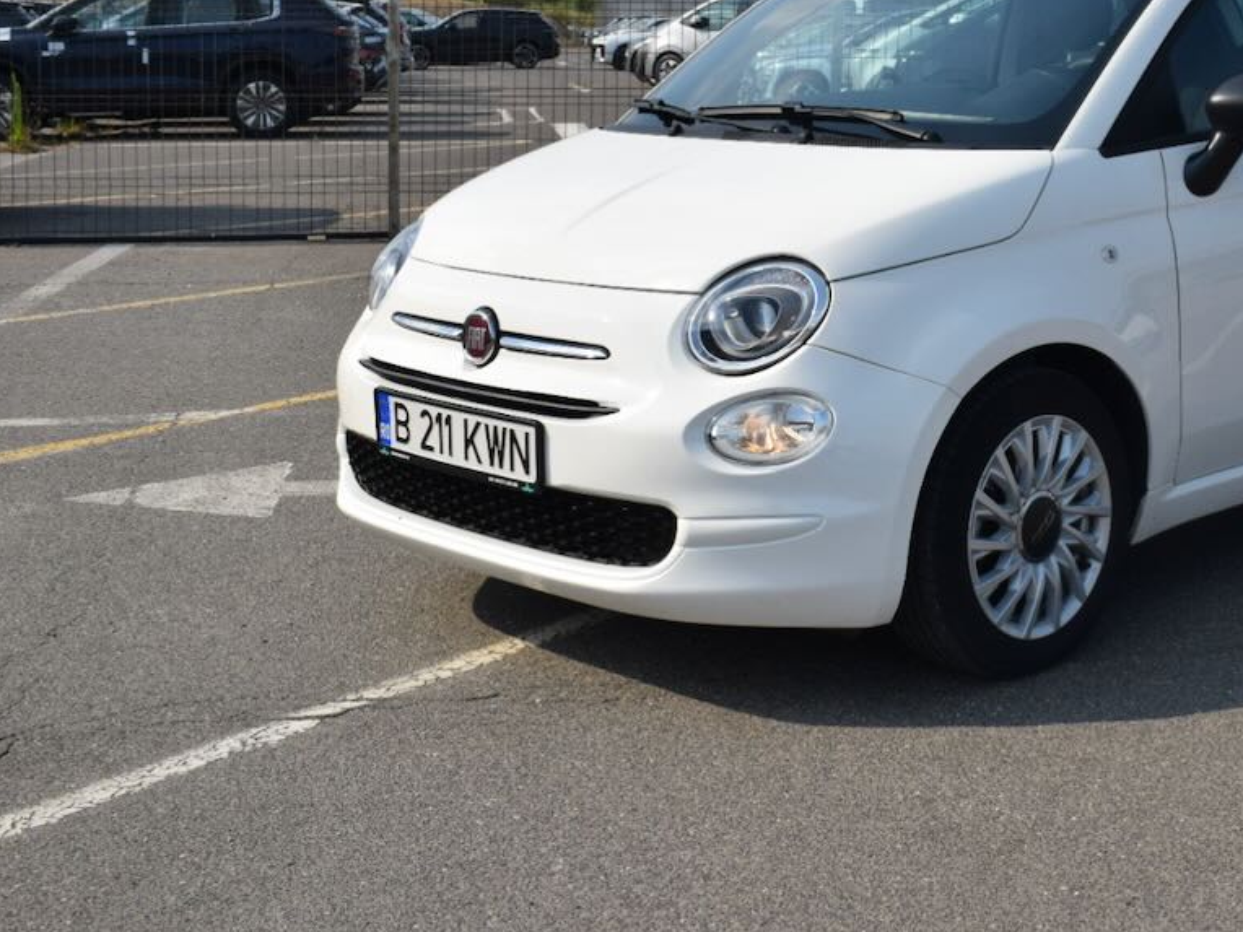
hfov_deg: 32.3
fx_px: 2083
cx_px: 1010
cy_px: 262
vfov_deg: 25.0
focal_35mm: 58
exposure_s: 1/500
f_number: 11
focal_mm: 24
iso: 200
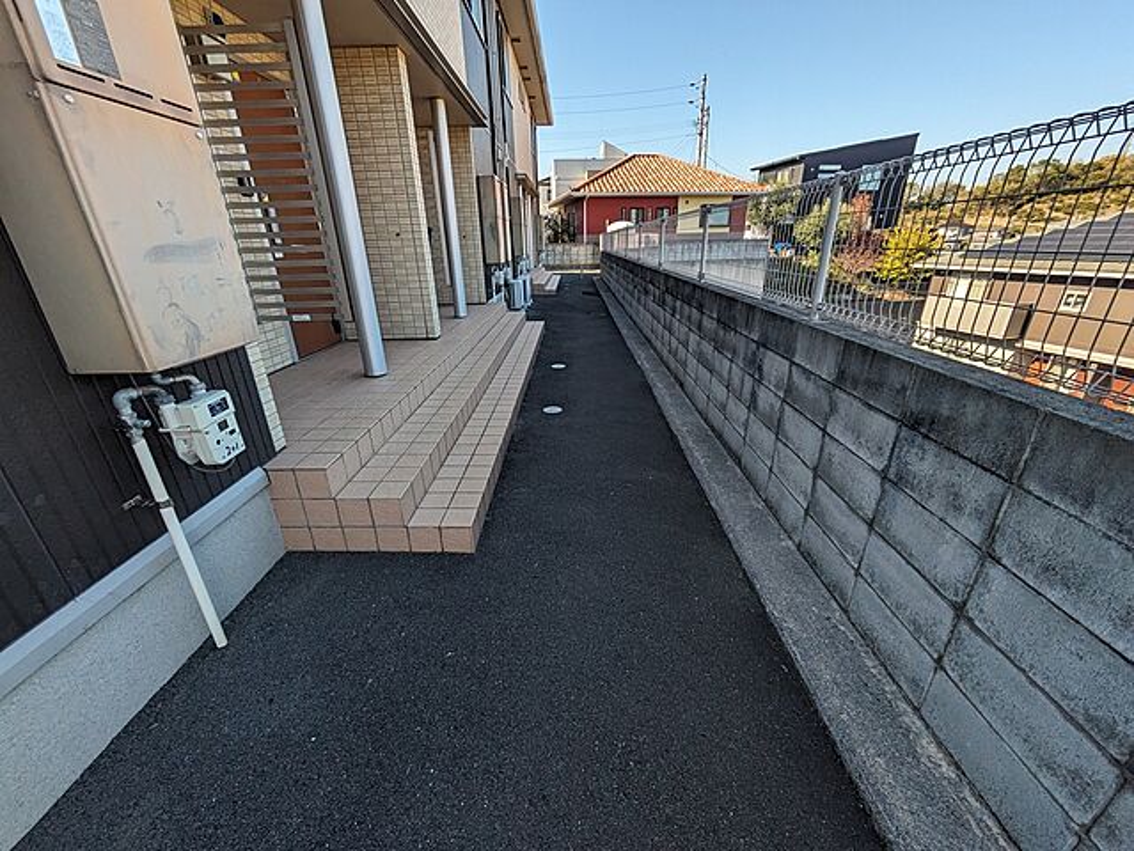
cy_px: 426
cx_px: 567
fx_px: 459
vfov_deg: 85.7
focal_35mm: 14
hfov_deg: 102.0
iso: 47
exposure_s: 1/703
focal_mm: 1.83
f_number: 2.2
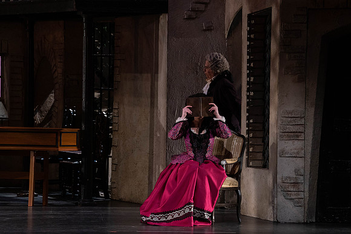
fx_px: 1950
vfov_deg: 6.9
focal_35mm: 200
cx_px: 176
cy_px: 117
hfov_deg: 10.3
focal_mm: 200
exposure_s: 1/250
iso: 3200
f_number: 8
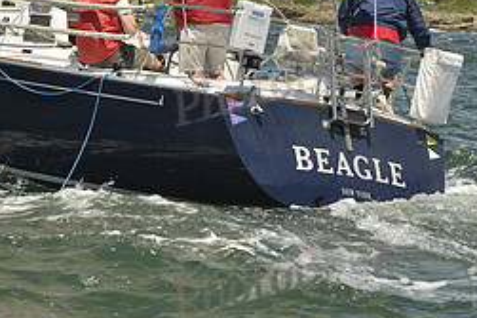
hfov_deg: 12.6
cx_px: 76
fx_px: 2145
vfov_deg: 8.4
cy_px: 5
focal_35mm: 162
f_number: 8
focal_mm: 70
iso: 280
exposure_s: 1/1600
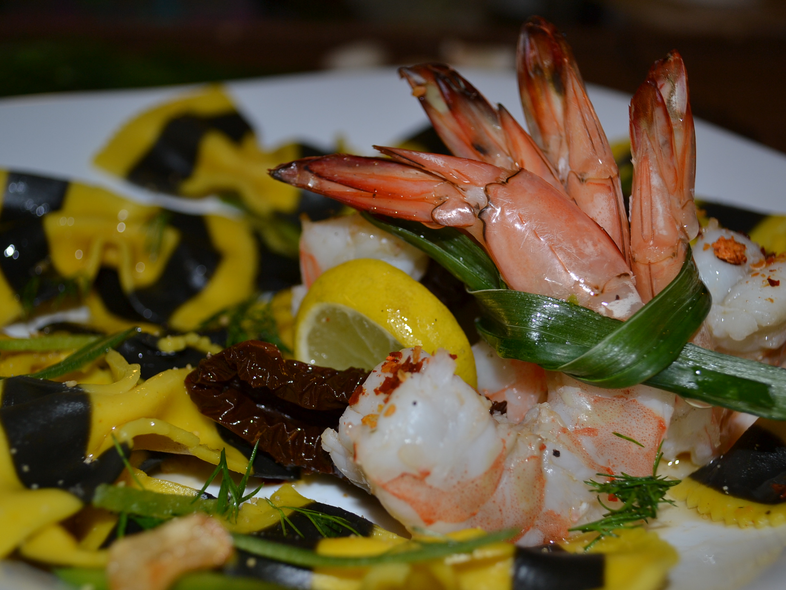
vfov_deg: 29.7
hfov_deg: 38.9
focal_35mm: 49
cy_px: 295
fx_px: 1113
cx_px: 388
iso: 180
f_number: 4.5
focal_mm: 30
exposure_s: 1/60
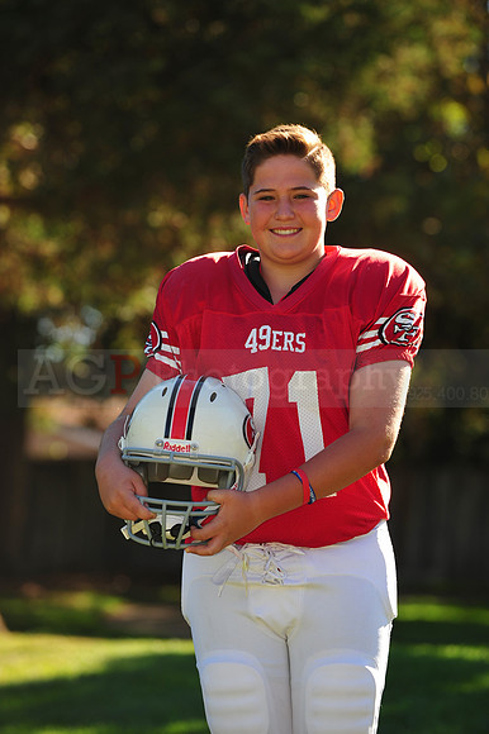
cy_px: 367
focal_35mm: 170
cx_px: 244
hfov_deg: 8.1
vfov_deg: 12.1
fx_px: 3468
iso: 200
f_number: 4.5
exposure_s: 1/400
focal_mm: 170
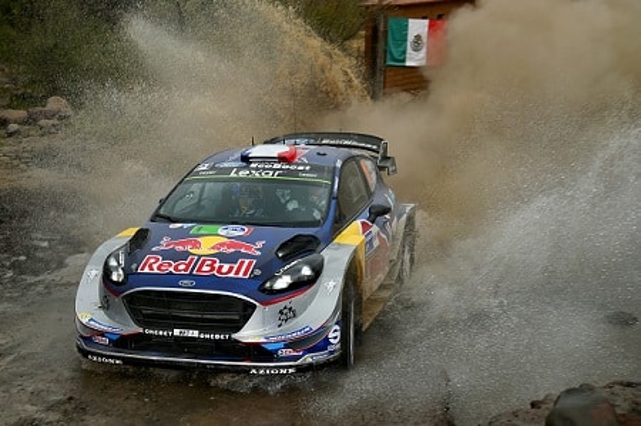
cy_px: 213
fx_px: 889
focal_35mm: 50
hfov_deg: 39.6
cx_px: 320
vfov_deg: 26.9
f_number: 5.6
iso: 500
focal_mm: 50
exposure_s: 1/500
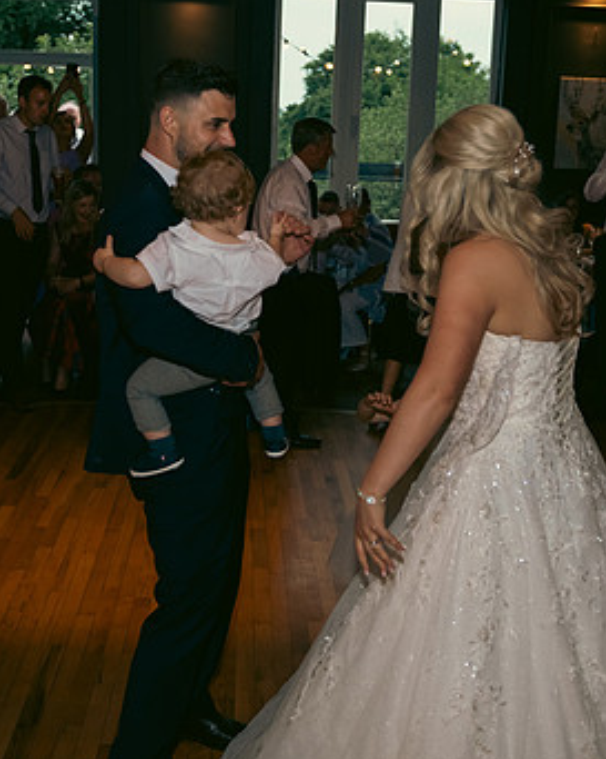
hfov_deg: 29.6
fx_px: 1145
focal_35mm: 51
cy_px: 350
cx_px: 286
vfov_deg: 36.7
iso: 640
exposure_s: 1/160
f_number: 3.5
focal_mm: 32
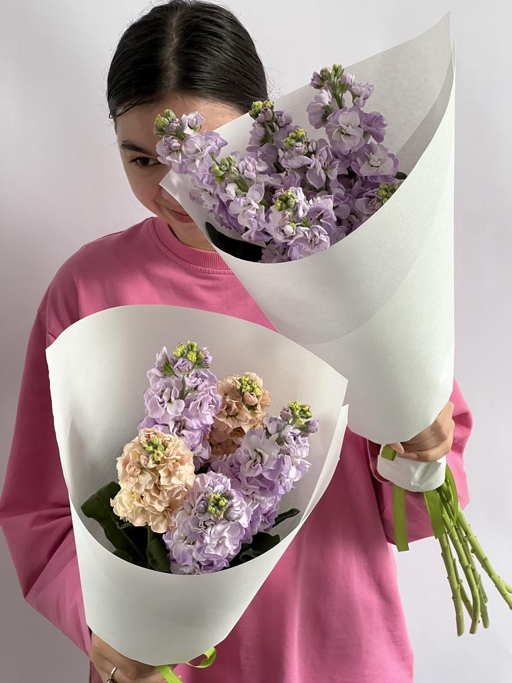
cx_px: 256
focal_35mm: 77
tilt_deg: -23.1
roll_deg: +2.0
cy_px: 342
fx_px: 1519
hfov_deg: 19.1
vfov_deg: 25.3
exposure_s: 1/89
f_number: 2.8
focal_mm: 9
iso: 200
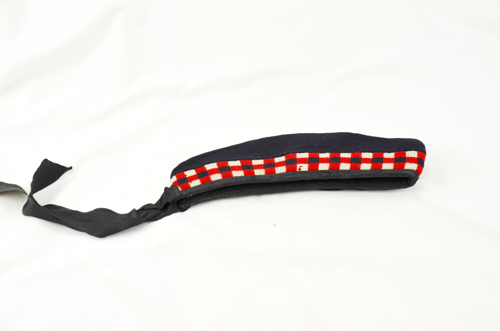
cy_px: 166
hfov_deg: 46.5
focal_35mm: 42
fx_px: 582
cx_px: 250
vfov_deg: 31.8
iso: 250
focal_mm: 28
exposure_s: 1/125
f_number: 5.6
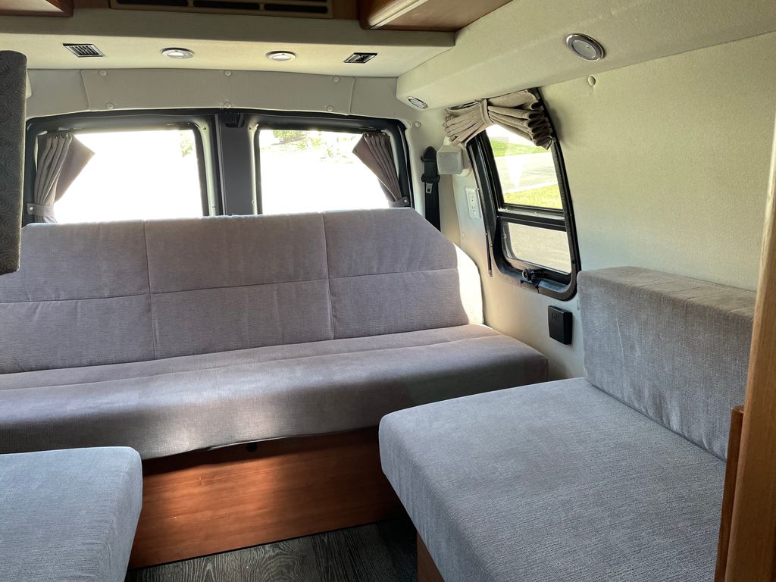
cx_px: 388
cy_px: 291
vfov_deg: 53.1
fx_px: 583
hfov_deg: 67.3
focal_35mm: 26
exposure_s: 1/112
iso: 125
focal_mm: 4.2
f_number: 1.6
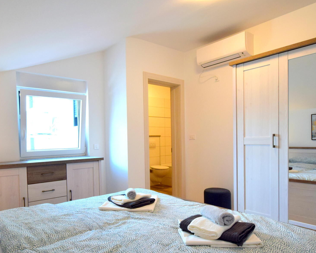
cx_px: 142
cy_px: 139
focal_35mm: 23
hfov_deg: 72.4
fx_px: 215
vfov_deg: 60.7
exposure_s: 1/100
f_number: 5
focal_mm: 10
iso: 400
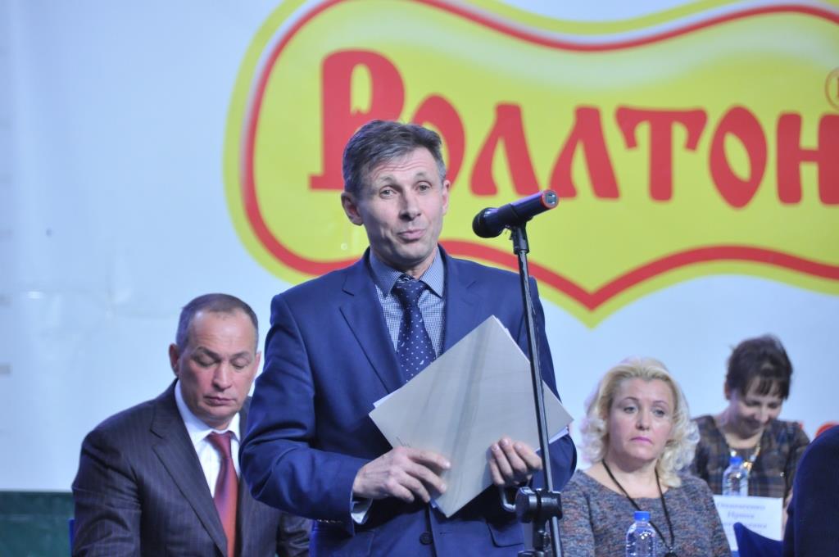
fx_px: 5412
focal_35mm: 232
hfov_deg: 8.9
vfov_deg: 5.9
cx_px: 420
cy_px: 278
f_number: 5.6
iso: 1000
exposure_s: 1/50
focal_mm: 155
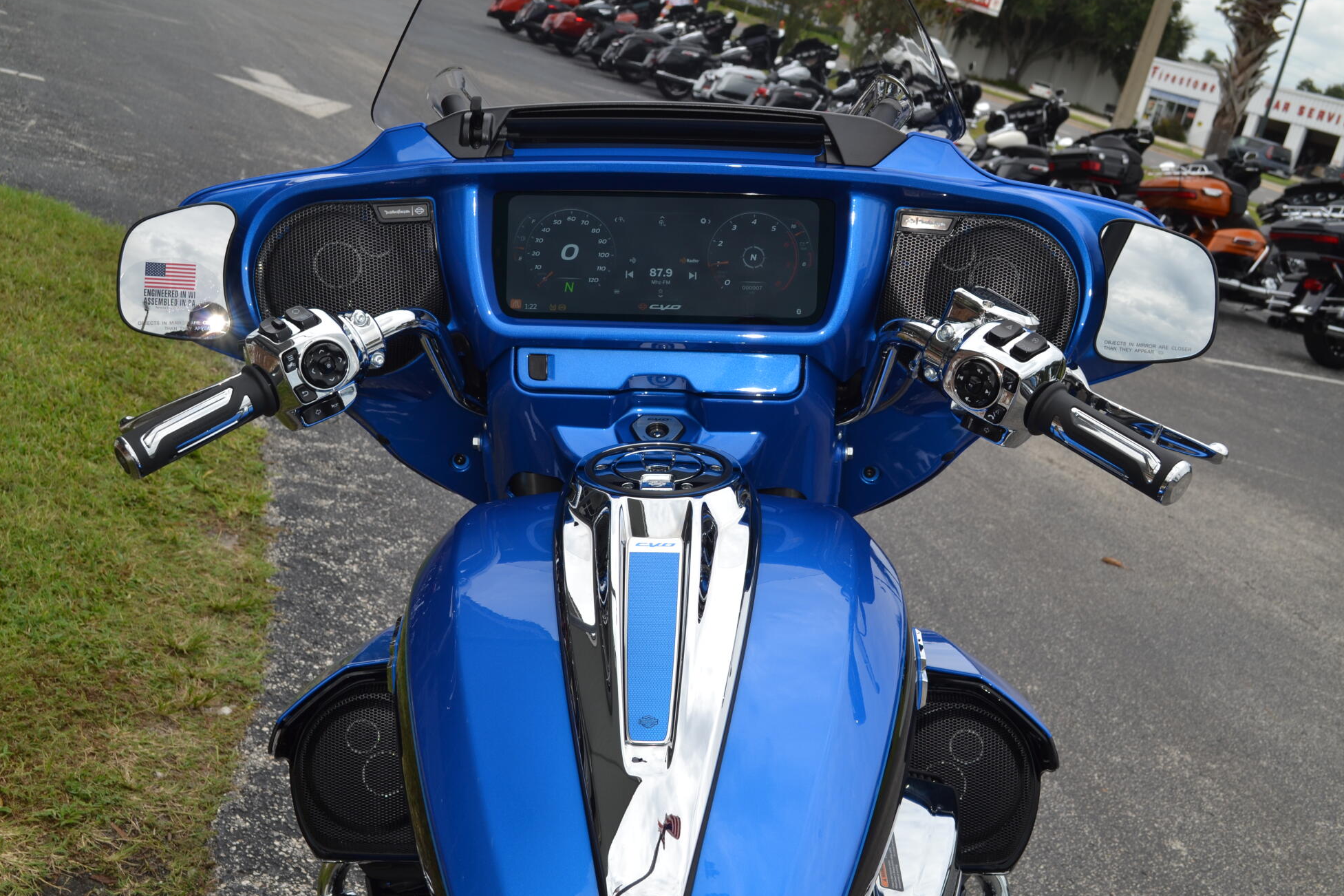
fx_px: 1605
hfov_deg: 45.4
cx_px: 661
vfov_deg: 31.2
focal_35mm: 43
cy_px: 443
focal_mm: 28
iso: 100
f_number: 8
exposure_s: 1/200
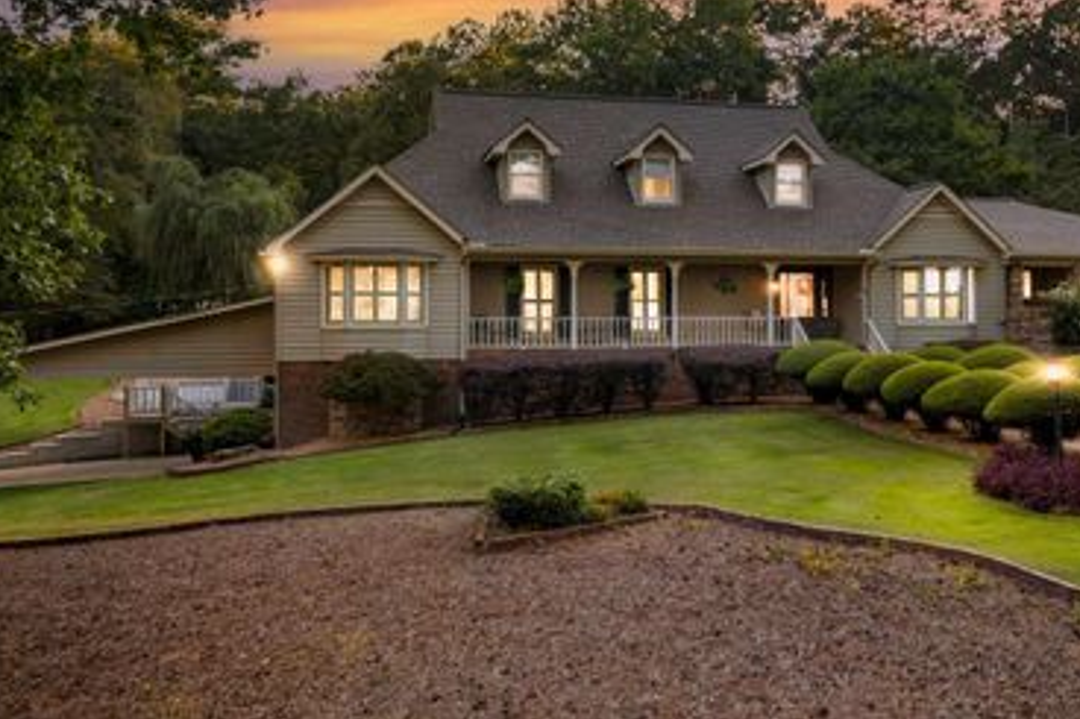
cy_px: 321
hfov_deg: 50.0
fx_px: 1139
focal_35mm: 38
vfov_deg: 35.0
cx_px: 701
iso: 100
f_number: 2.8
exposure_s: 1/25
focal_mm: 10.26
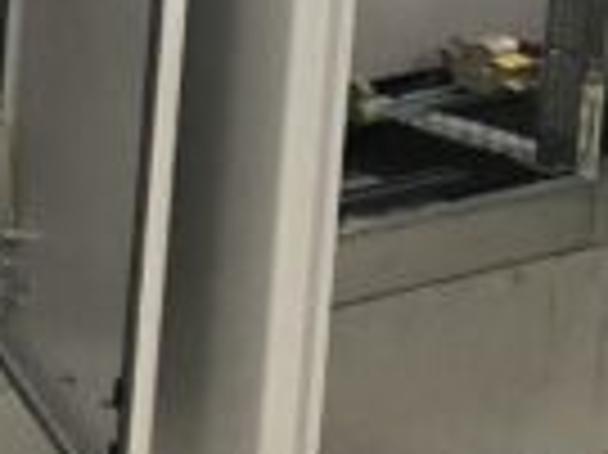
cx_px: -1108
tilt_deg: -6.7
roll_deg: -1.8
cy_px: -521
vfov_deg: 6.7
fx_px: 3738
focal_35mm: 213
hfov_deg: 8.1
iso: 64
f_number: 1.8
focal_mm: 3.99
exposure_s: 1/17
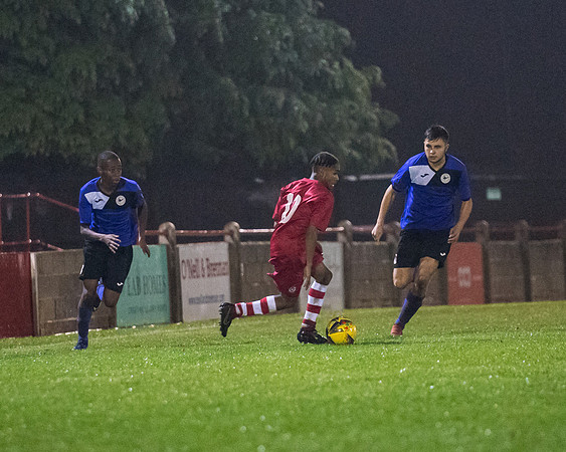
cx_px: 249
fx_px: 7569
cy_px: 226
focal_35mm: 452
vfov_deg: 3.4
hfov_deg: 4.3
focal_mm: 200
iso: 6400
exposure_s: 1/1000
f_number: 2.8
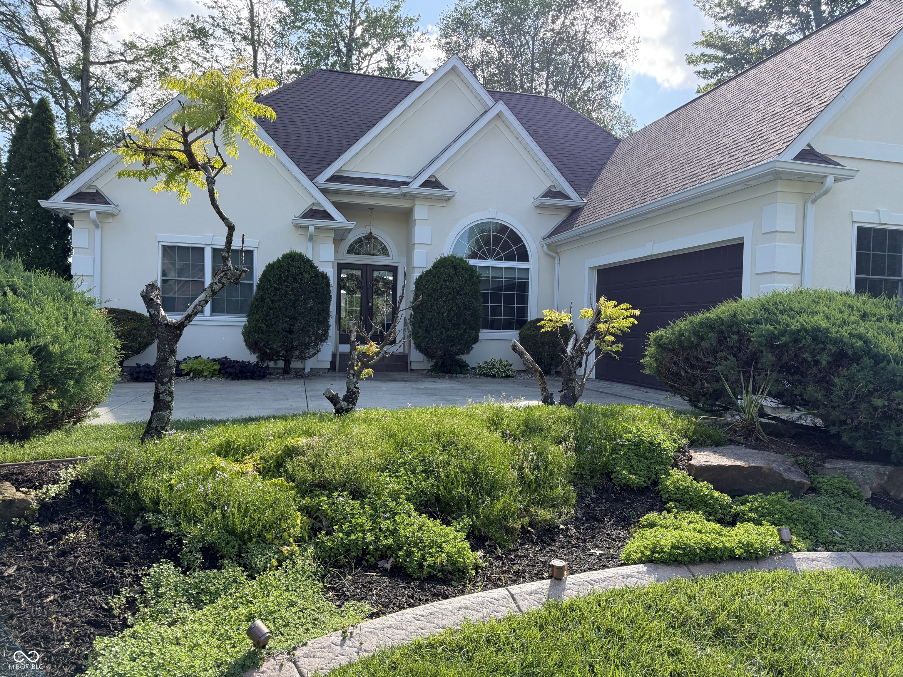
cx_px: 452
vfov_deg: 56.8
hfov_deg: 71.6
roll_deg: -1.6
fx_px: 626
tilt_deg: -0.6
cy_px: 338
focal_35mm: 24
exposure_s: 1/1091
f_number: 1.78
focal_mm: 6.76
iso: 100
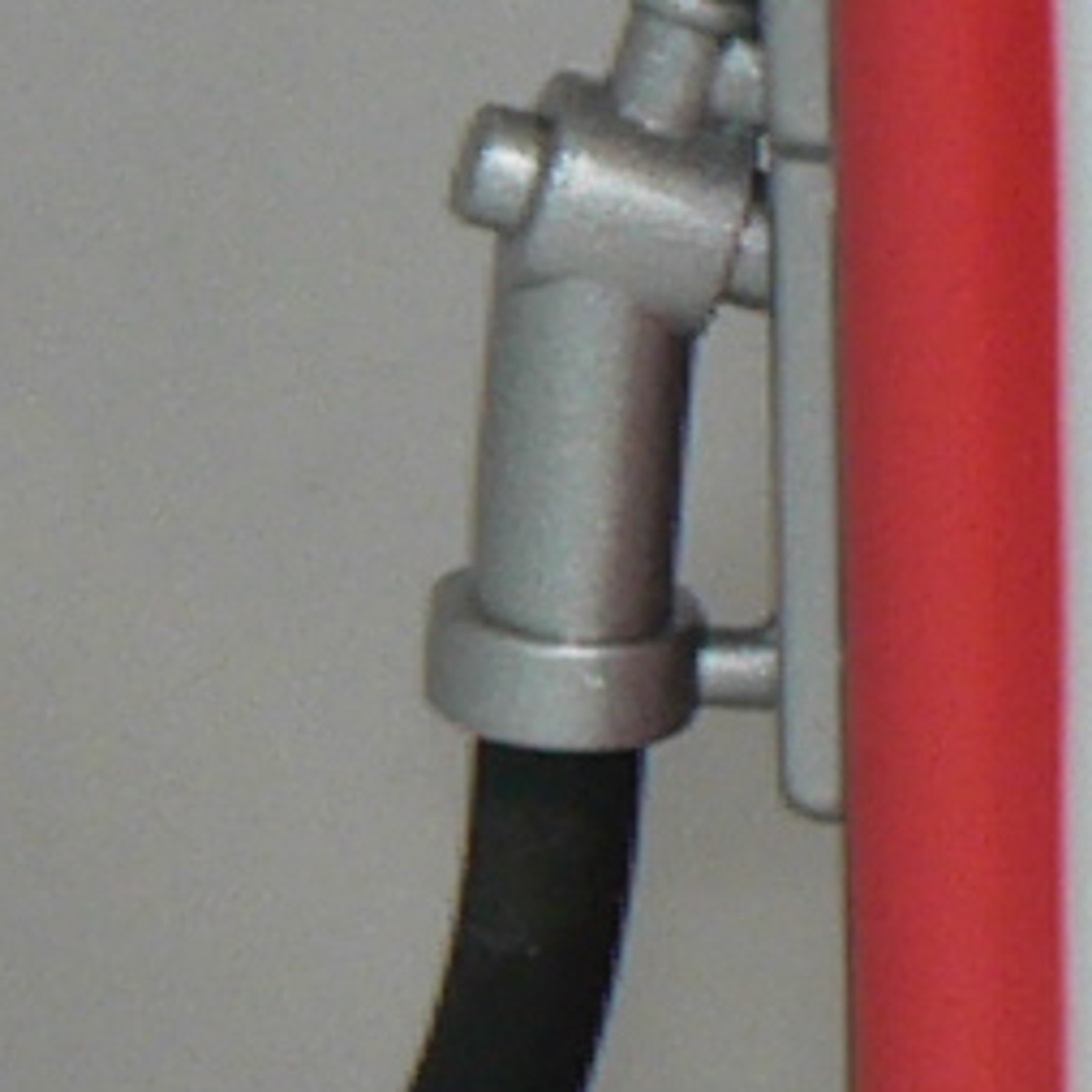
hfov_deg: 3.6
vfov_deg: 3.6
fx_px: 17167
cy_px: 353
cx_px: 1531
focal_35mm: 481
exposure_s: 1/60
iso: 80
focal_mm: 9.1
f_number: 2.8
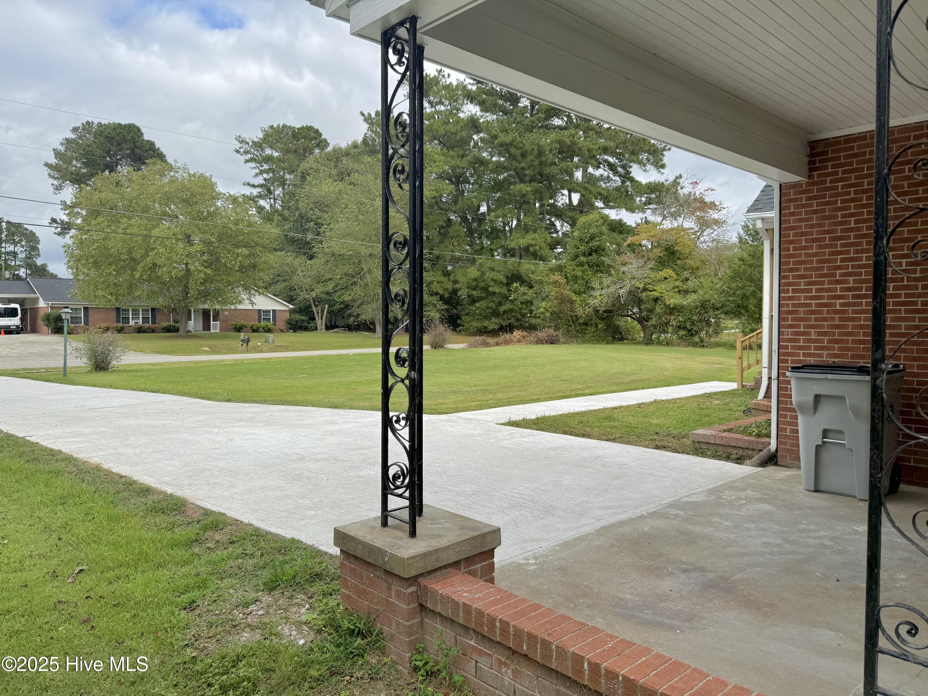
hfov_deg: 71.6
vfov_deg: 56.8
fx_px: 643
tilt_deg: -2.1
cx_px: 464
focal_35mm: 24
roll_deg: -1.1
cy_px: 348
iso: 80
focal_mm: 6.76
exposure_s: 1/1855
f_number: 1.78
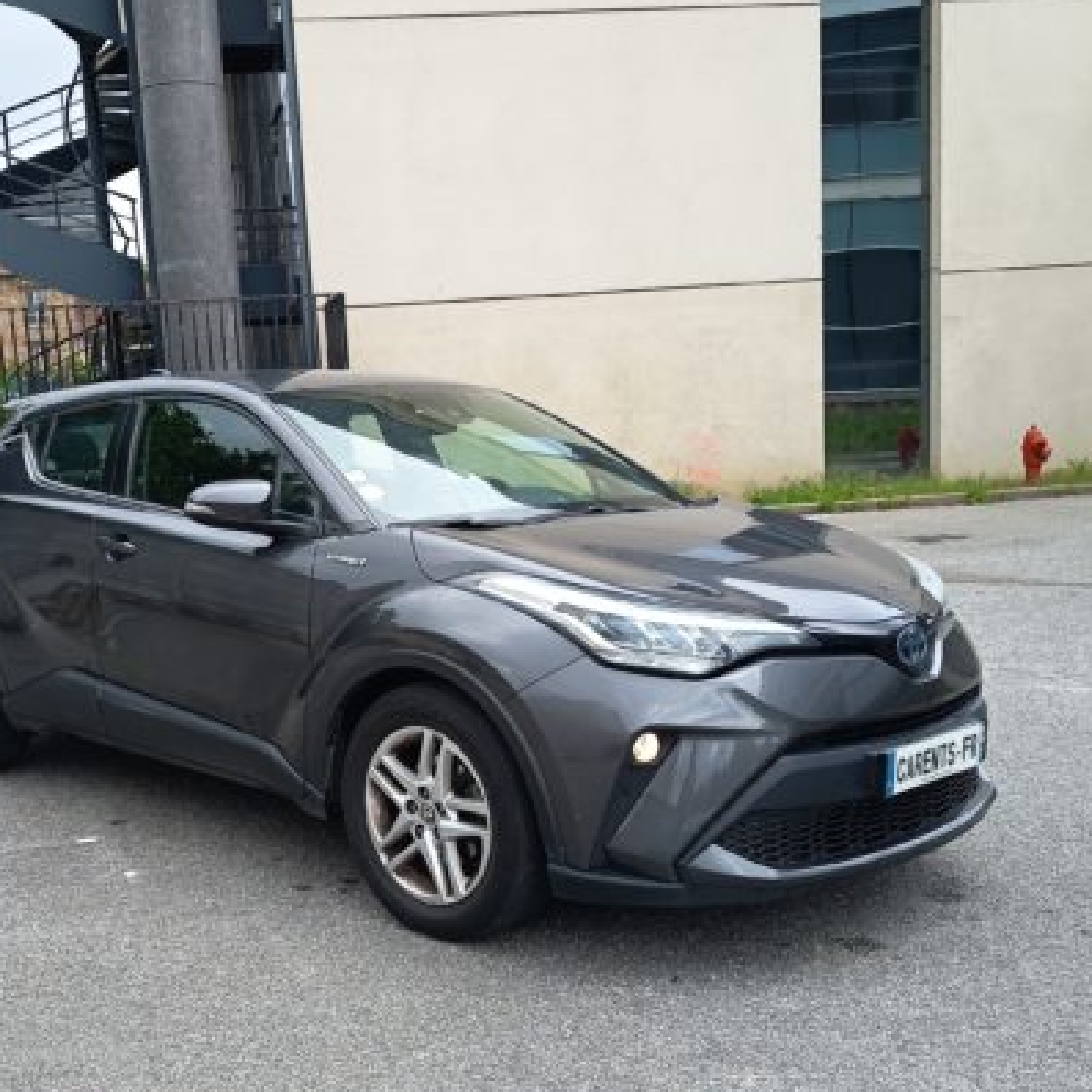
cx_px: 413
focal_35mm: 41
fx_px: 1463
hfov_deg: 40.7
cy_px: 646
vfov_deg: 40.8
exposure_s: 1/142
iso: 50
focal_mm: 5.24
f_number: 1.7
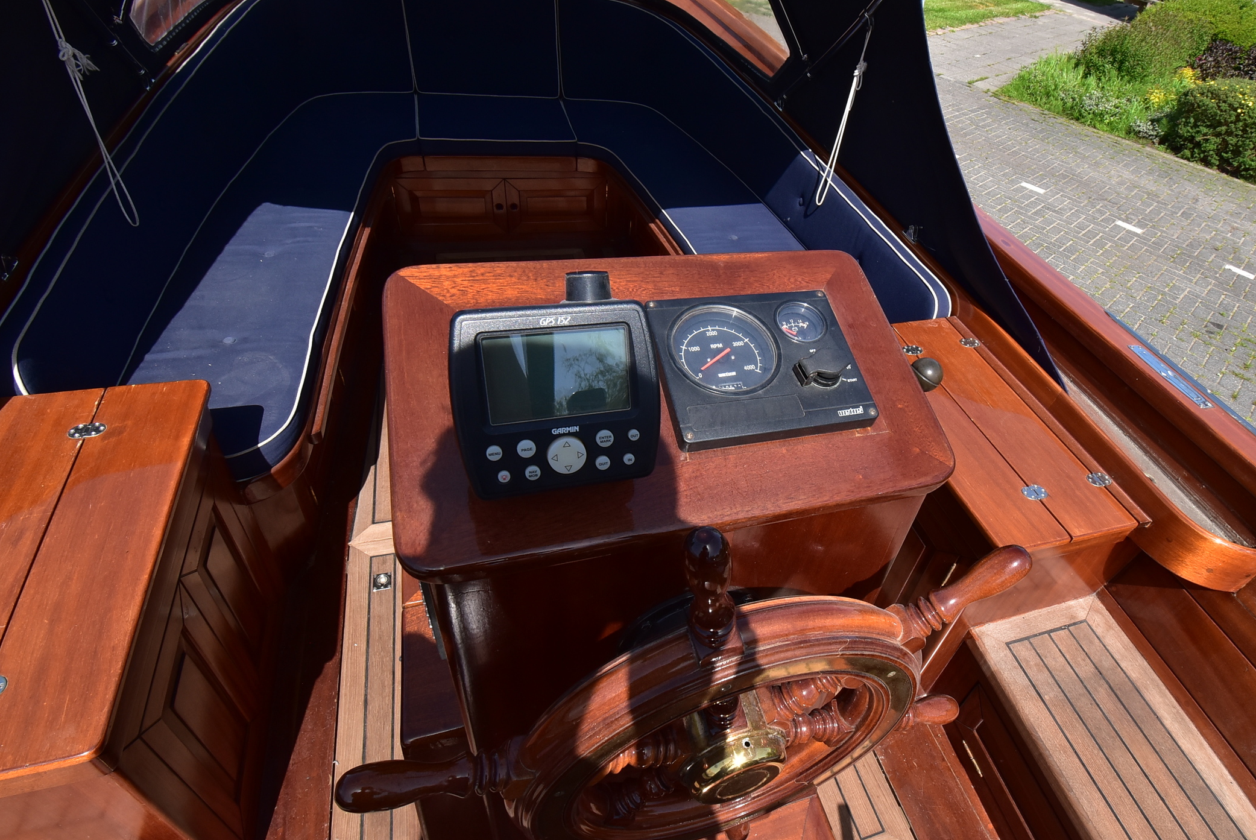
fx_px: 629
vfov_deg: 67.5
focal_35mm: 18
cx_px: 717
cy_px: 415
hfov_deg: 89.4
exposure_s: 1/400
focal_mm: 10
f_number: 11
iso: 400
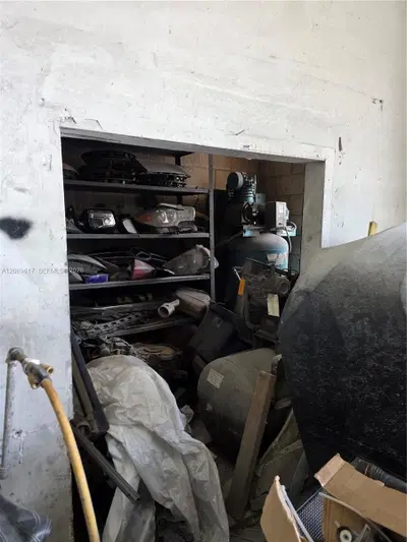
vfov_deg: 73.9
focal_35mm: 23
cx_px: 204
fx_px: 360
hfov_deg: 58.9
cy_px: 271
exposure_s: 1/120
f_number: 1.7
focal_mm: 6.3
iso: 160
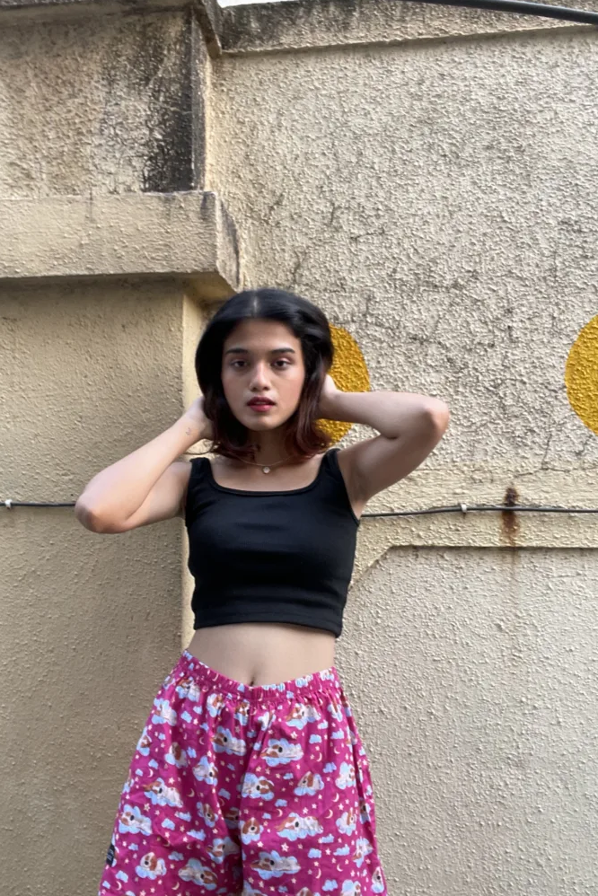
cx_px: 258
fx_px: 797
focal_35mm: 32
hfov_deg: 41.1
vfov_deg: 58.7
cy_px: 444
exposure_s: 1/115
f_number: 2.2
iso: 100
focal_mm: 2.71
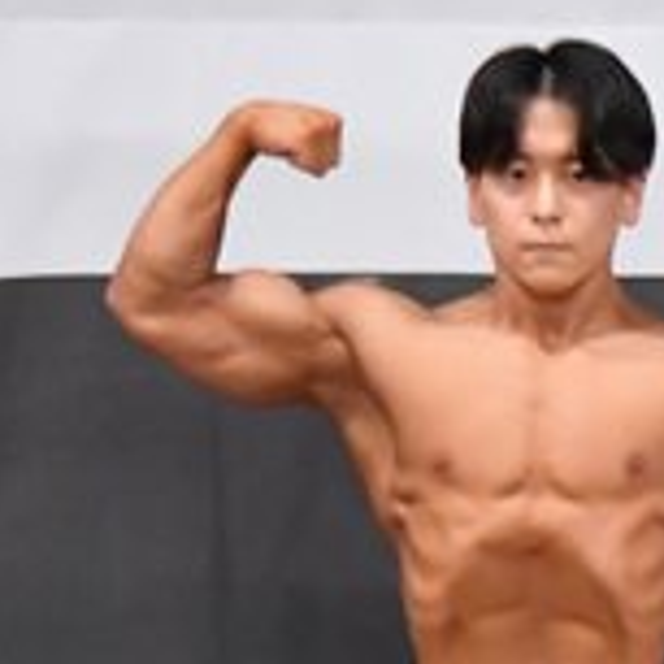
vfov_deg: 2.2
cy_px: 885
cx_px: 1525
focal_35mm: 803
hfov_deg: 2.2
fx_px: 17427
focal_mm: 125
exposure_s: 1/400
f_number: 5.6
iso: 6400
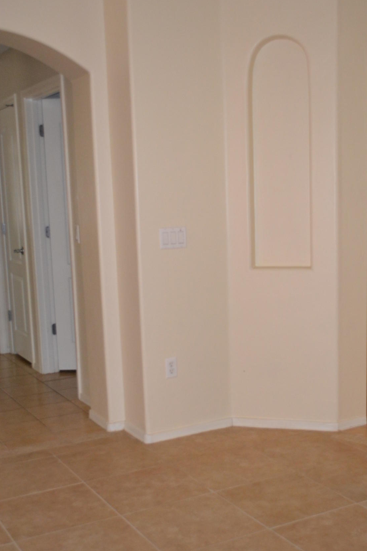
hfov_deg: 28.6
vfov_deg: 41.9
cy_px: 306
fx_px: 719
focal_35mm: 47
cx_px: 215
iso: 1400
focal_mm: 26
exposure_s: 1/60
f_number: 4.2
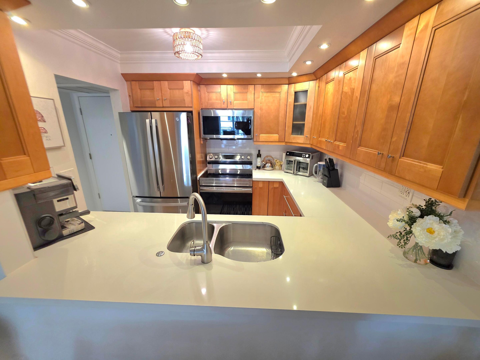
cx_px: 240
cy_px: 180
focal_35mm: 13
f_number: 1.9
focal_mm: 2.2
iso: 200
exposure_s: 1/120
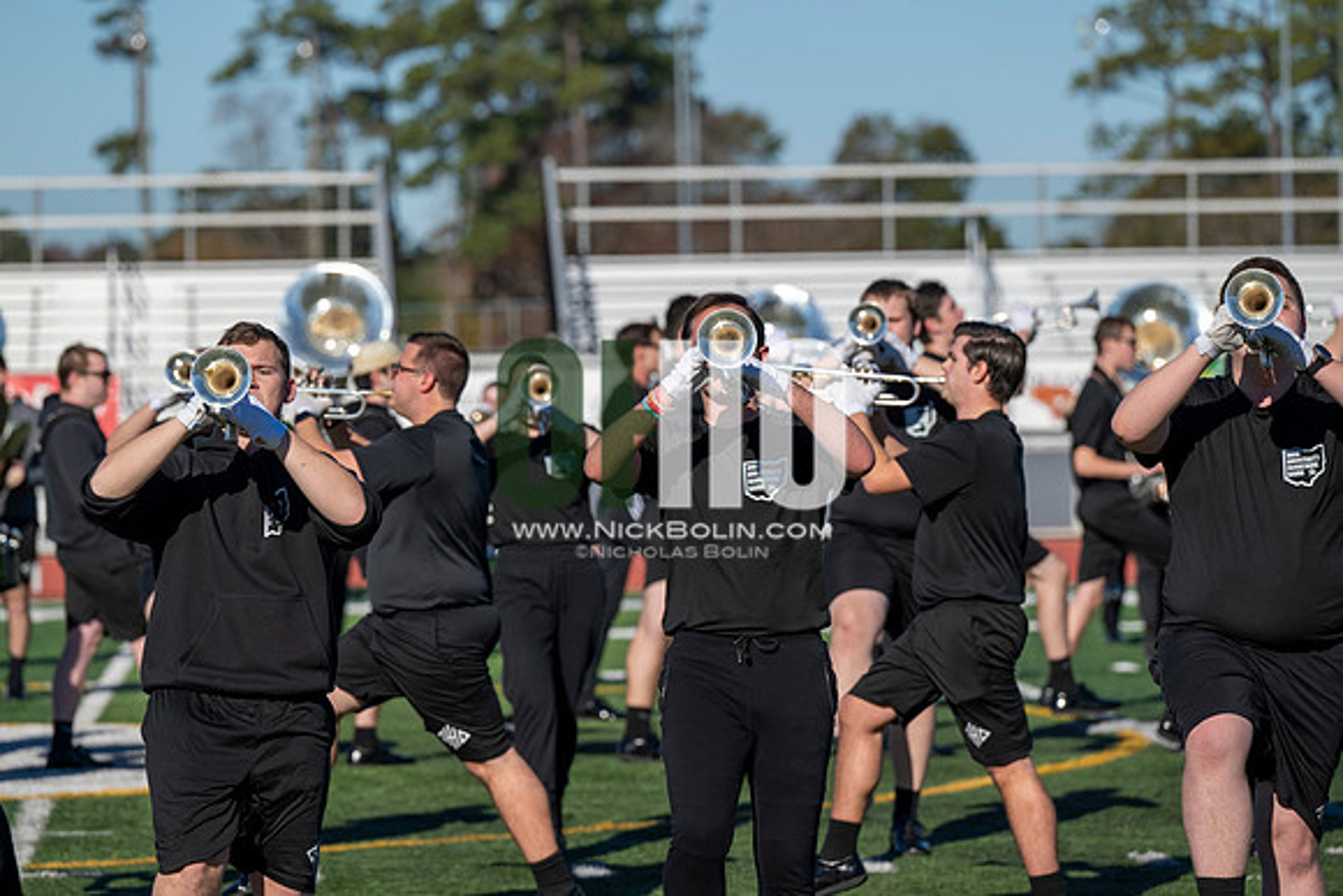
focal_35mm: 200
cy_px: 448
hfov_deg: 10.3
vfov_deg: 6.9
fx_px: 7463
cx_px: 672
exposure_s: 1/2000
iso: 200
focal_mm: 200
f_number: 5
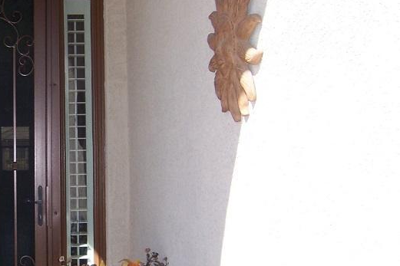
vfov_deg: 20.3
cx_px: 43
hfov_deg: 28.9
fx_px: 744
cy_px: 143
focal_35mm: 67
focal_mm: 6.2
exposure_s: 1/800
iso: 80
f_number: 2.8
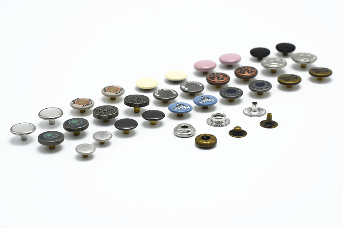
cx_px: 172
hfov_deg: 27.0
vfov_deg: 18.2
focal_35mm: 75
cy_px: 114
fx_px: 714
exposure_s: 1/250
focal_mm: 50
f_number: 8
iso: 800
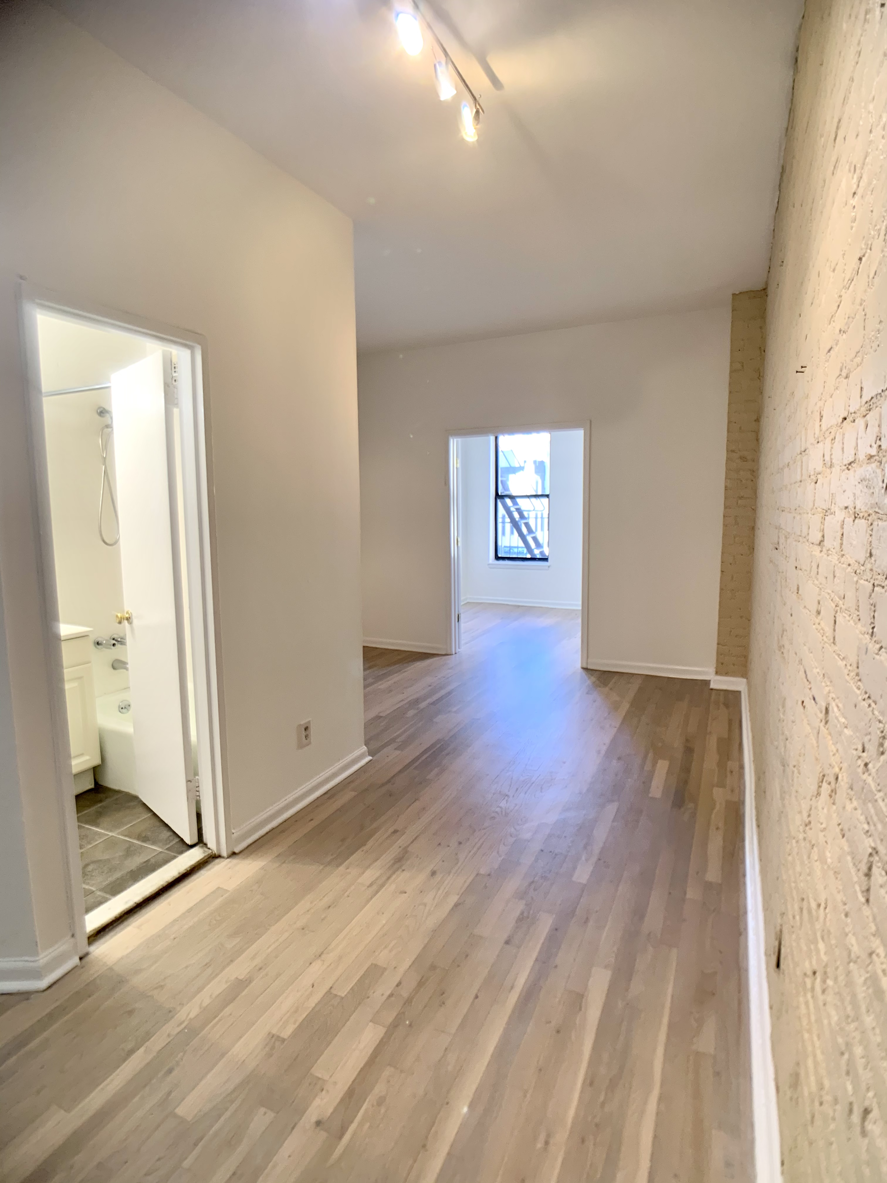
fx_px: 888
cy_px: 592
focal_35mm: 26
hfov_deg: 53.1
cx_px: 444
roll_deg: +0.4
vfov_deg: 67.3
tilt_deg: -4.7
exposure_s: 1/60
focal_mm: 4.25
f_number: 1.8
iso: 80
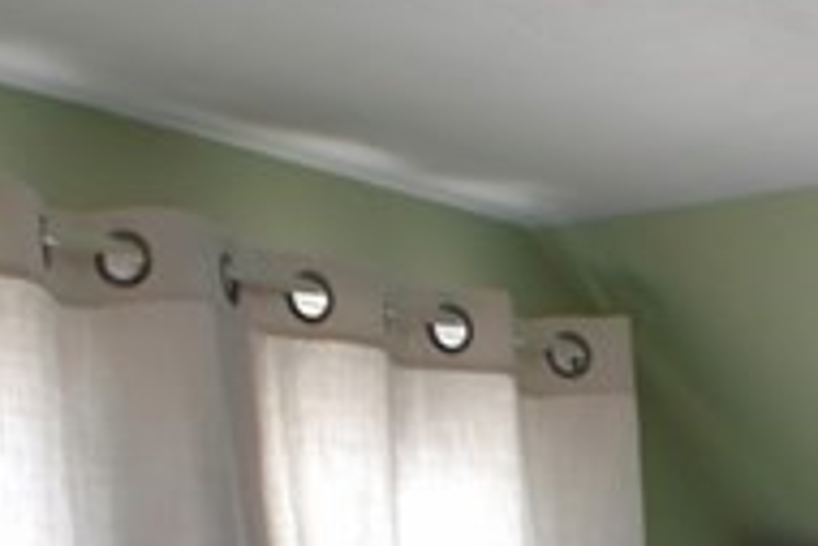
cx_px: 1094
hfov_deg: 10.3
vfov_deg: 6.7
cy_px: 1339
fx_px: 4411
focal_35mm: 194
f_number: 4
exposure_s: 1/250
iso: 500
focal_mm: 24
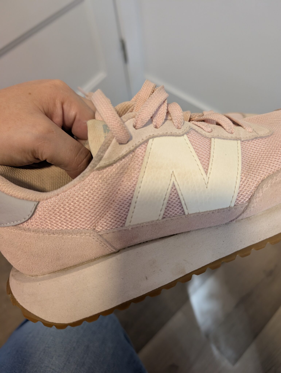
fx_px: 259
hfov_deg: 56.9
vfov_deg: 71.5
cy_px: 186
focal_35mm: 24
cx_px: 140
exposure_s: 1/60
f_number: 1.68
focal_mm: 6.9
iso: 326
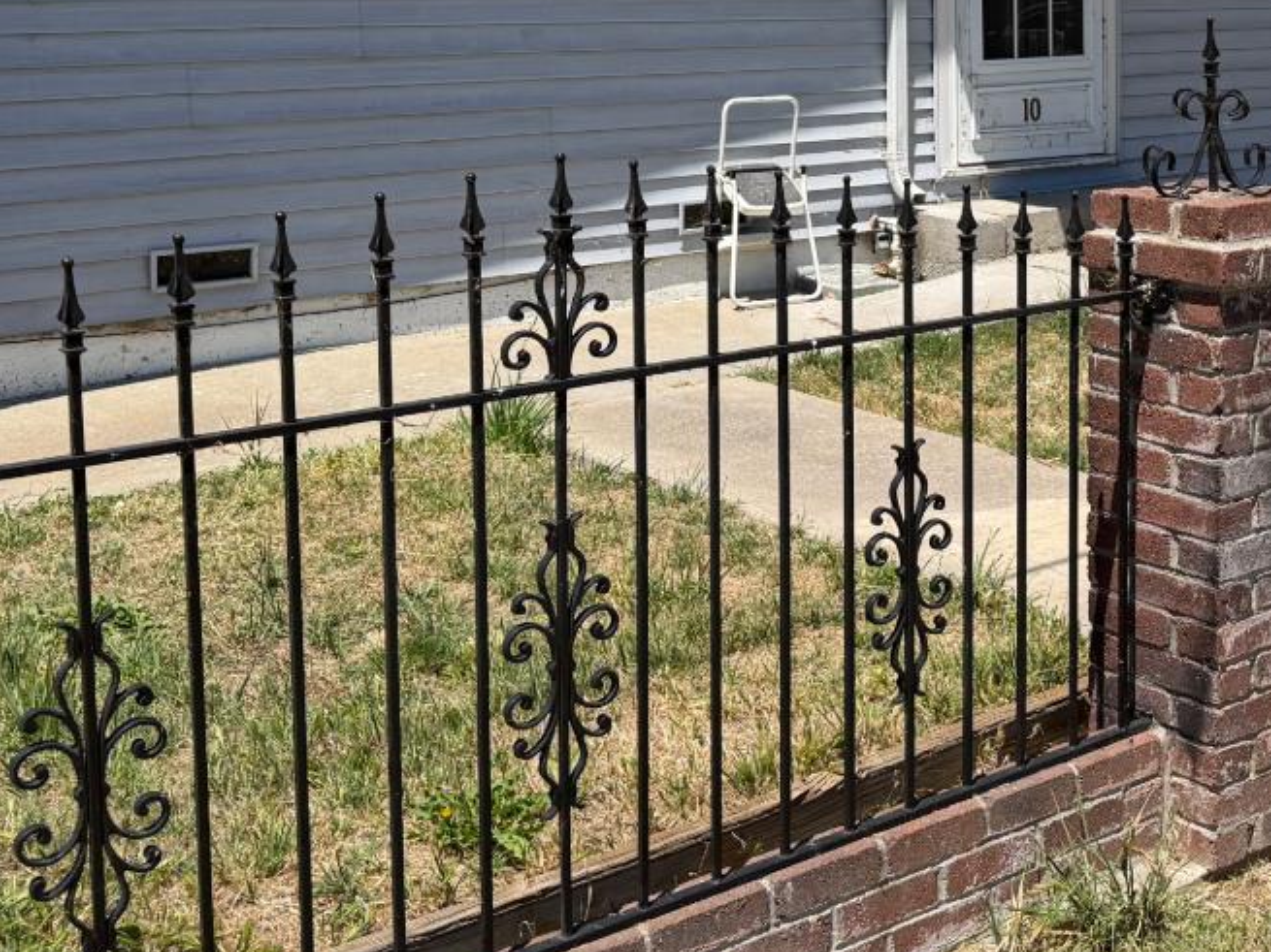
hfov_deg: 33.9
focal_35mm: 55
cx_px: 1017
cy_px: 143
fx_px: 2019
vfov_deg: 25.9
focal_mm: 6.76
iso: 80
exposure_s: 1/4673
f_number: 1.78
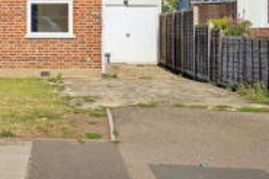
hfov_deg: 21.4
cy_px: -11
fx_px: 672
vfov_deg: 14.8
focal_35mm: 90
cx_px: -32
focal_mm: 35
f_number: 5.6
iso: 640
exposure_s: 1/4000
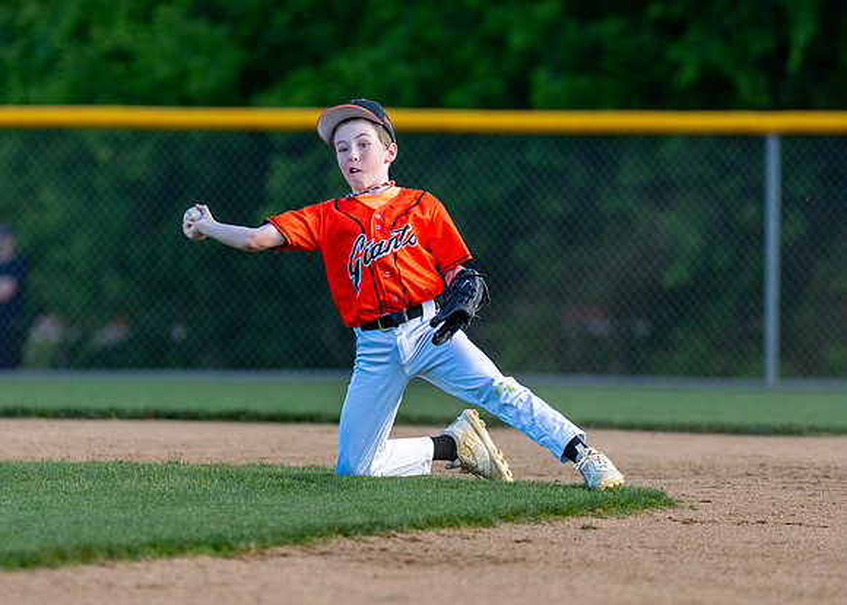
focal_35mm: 416
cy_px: 313
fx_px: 10009
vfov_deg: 3.5
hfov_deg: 4.8
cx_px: 355
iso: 400
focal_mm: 200
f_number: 2.8
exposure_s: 1/2500
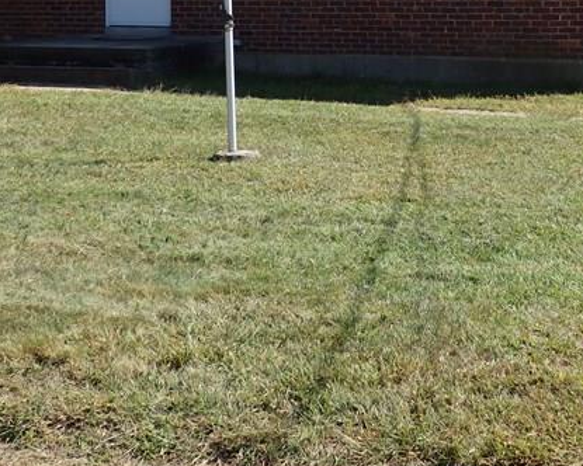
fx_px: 1122
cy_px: -58
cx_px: 334
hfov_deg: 29.1
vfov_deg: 22.1
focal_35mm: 65
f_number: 3.2
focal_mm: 5
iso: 100
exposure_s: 1/640
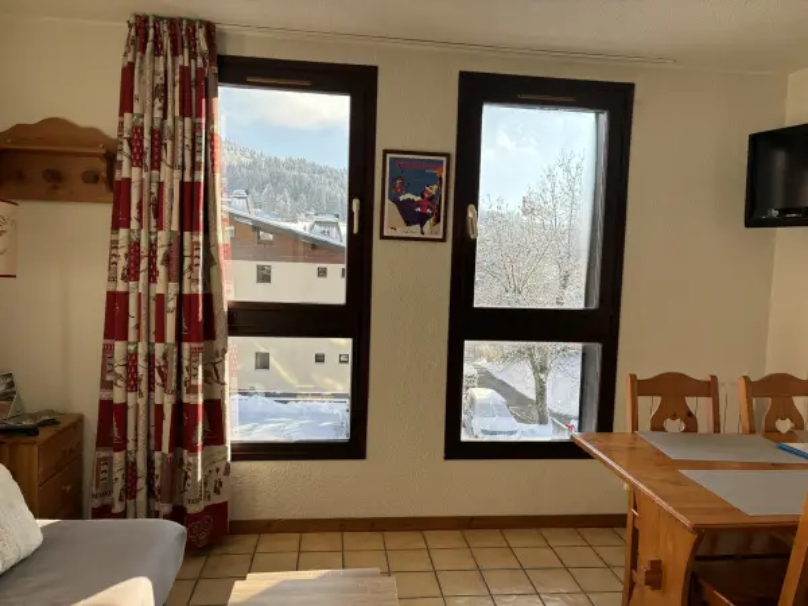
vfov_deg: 53.1
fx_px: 607
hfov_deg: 67.3
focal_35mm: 26
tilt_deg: -2.9
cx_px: 404
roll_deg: -2.2
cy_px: 303
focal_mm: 5.96
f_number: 1.6
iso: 50
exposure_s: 1/649
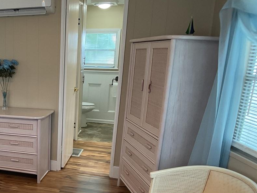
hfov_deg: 31.3
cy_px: 162
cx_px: 30
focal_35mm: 59
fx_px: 438
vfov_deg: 24.3
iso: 80
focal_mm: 3
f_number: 1.8
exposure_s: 1/60
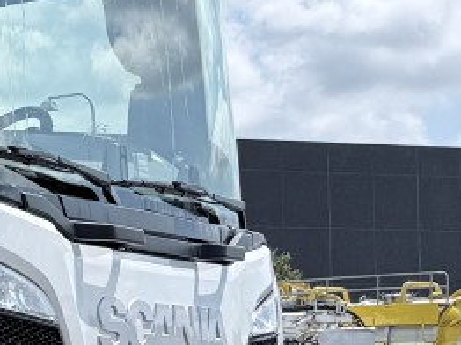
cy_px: 310
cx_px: -753
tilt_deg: +2.5
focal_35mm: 132
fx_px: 1756
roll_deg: +0.3
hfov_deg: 11.4
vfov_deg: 11.1
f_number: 1.78
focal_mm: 6.76
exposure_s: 1/4167
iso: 100
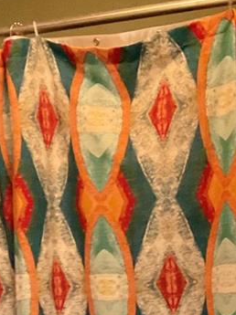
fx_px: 920
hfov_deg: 14.5
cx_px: 48
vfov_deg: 17.9
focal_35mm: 101
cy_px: 434
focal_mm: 3
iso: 250
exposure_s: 1/60
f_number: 1.8
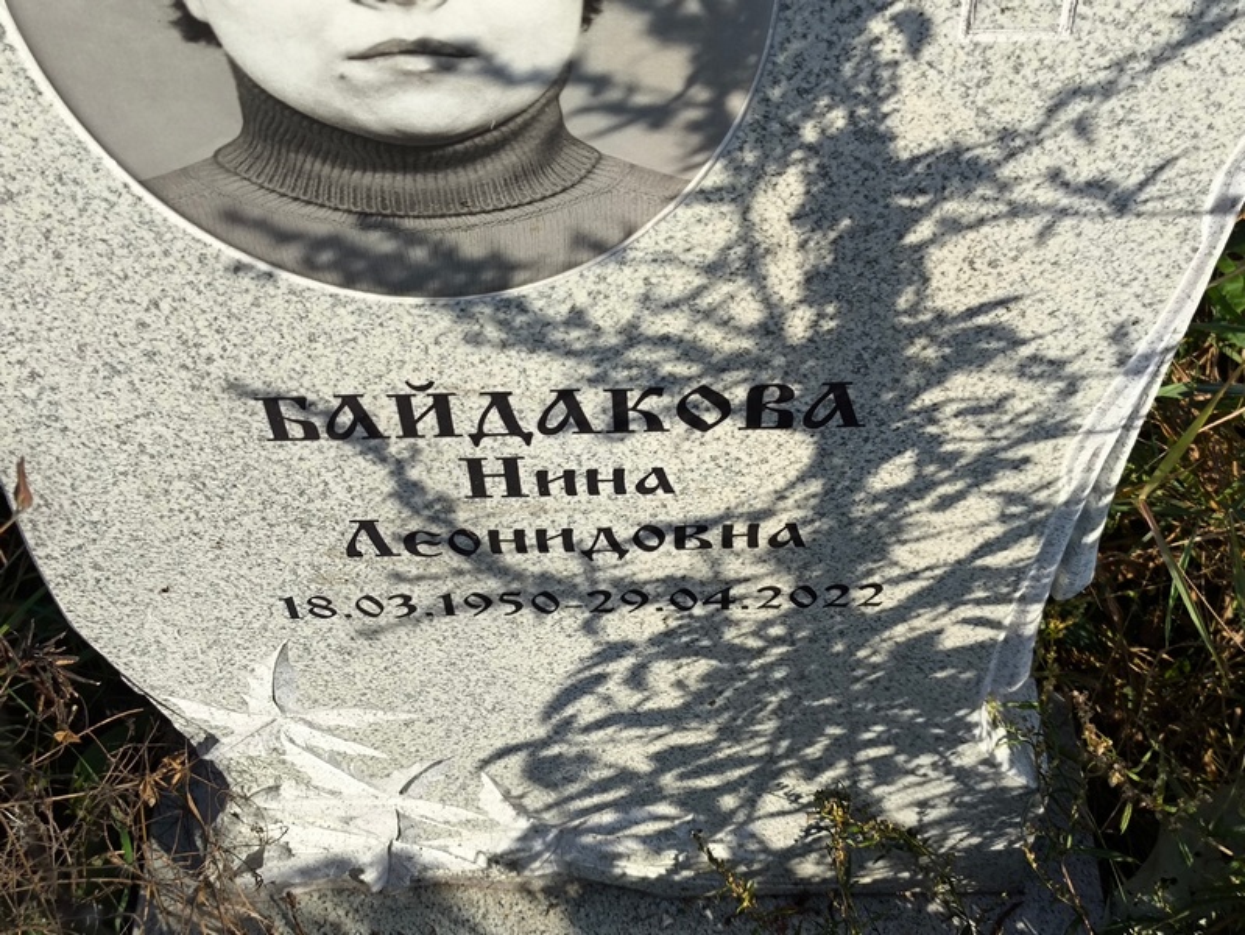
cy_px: 468
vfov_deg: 29.1
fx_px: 1799
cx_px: 622
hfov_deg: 38.2
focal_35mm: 50
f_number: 1.7
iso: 50
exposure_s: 1/983
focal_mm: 4.71
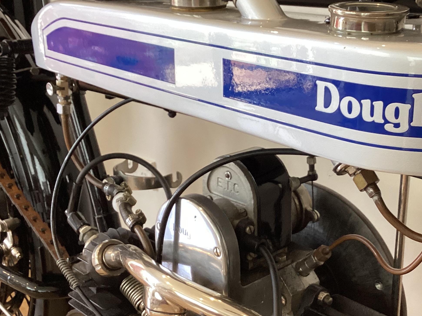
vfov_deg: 28.0
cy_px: 160
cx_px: 278
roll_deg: +1.4
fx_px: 634
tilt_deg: -17.0
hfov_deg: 36.5
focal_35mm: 52
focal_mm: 3.3
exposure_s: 1/60
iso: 200
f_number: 2.4
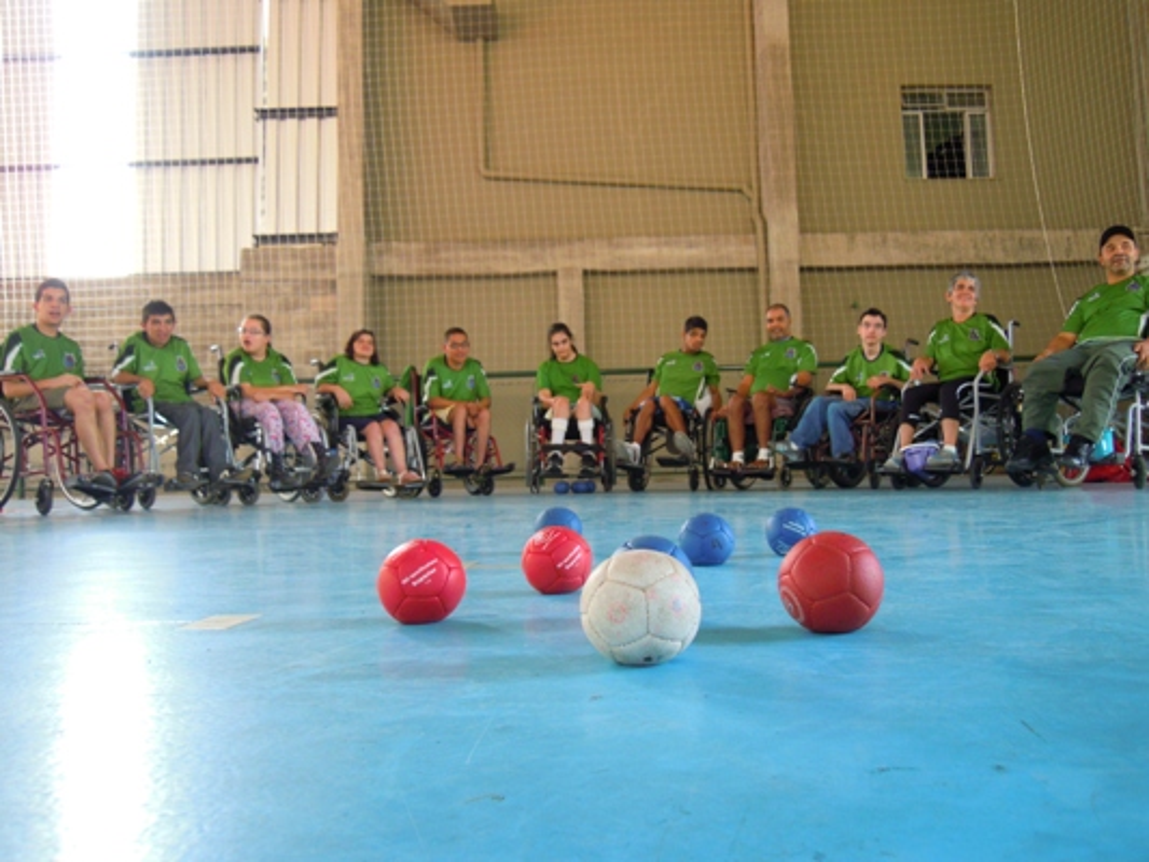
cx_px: 574
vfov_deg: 49.8
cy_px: 431
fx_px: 930
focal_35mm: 28
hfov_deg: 63.4
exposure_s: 1/30
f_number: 2.7
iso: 200
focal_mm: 5
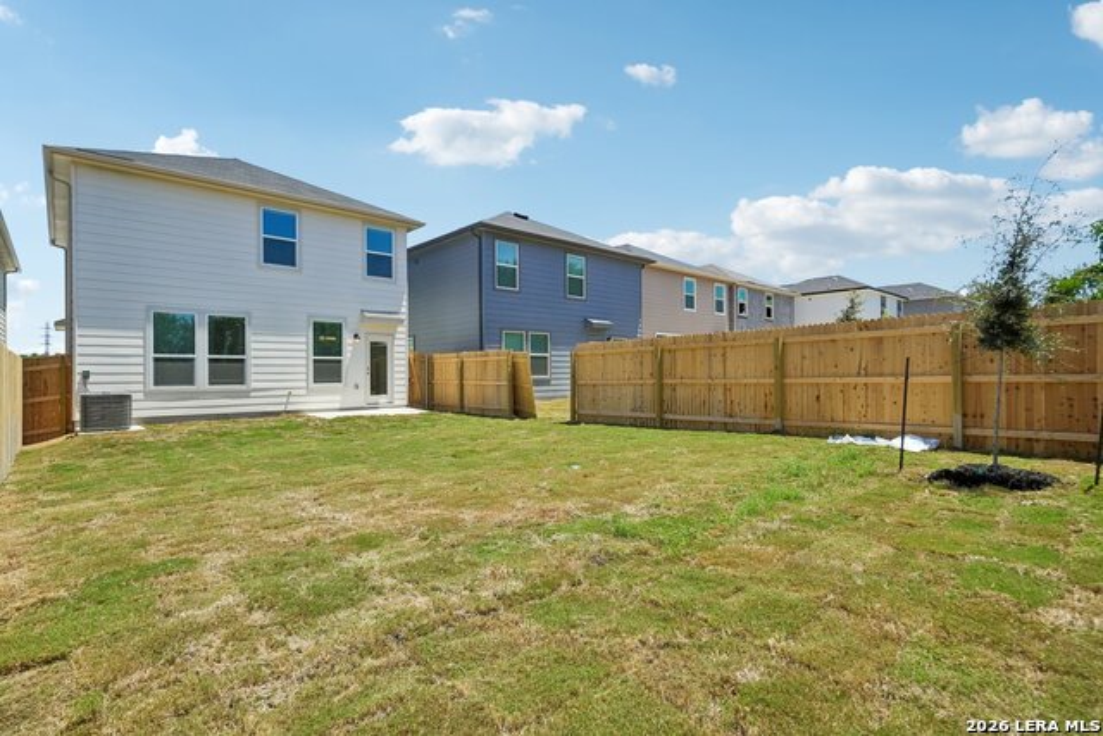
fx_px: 521
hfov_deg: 93.3
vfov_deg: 70.5
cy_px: 368
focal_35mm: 17
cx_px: 552
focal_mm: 17
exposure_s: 1/1600
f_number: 8
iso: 500
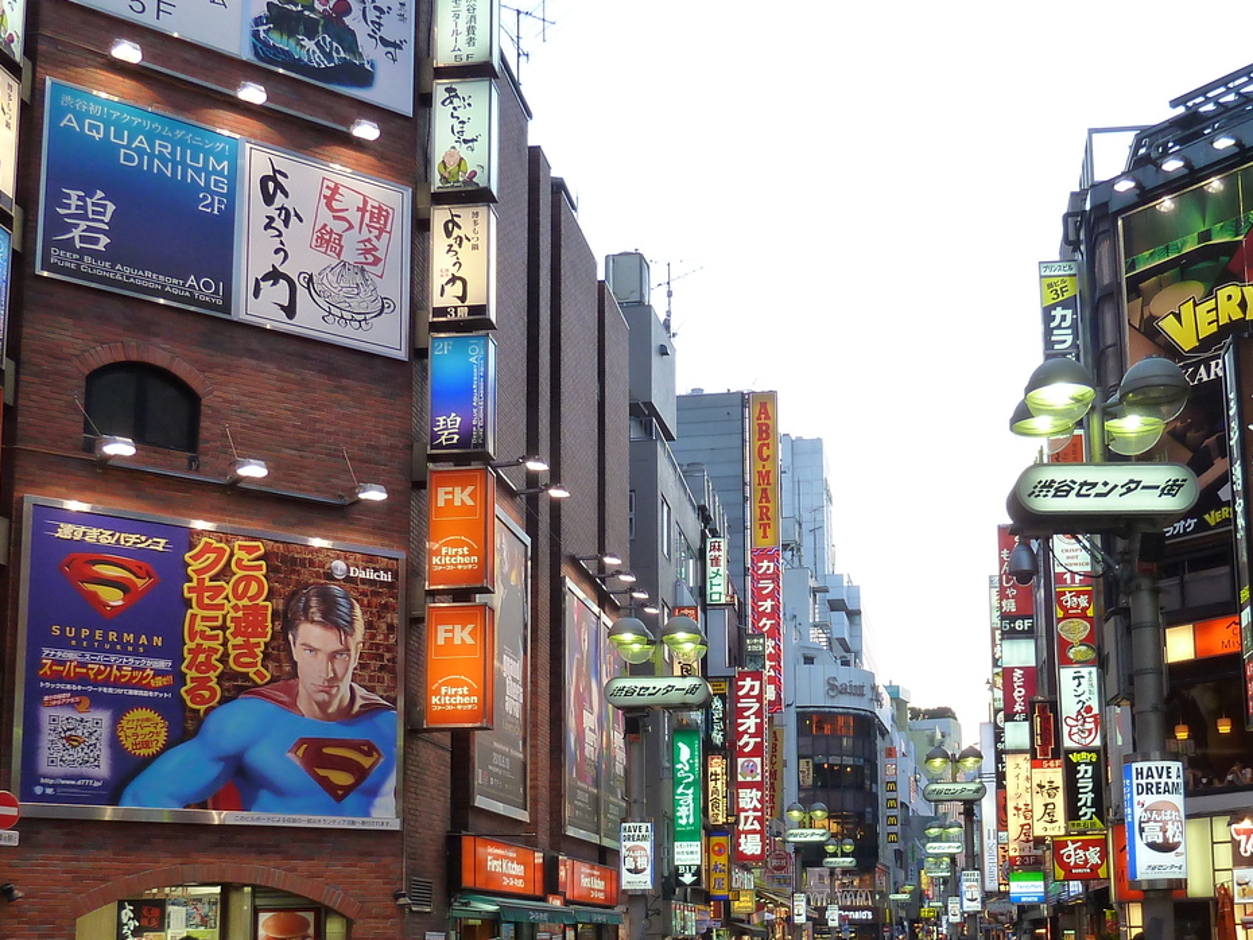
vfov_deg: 32.7
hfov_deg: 43.4
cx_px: 796
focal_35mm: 43
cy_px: 747
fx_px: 1557
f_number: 3.3
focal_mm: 4.1
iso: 125
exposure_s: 1/50
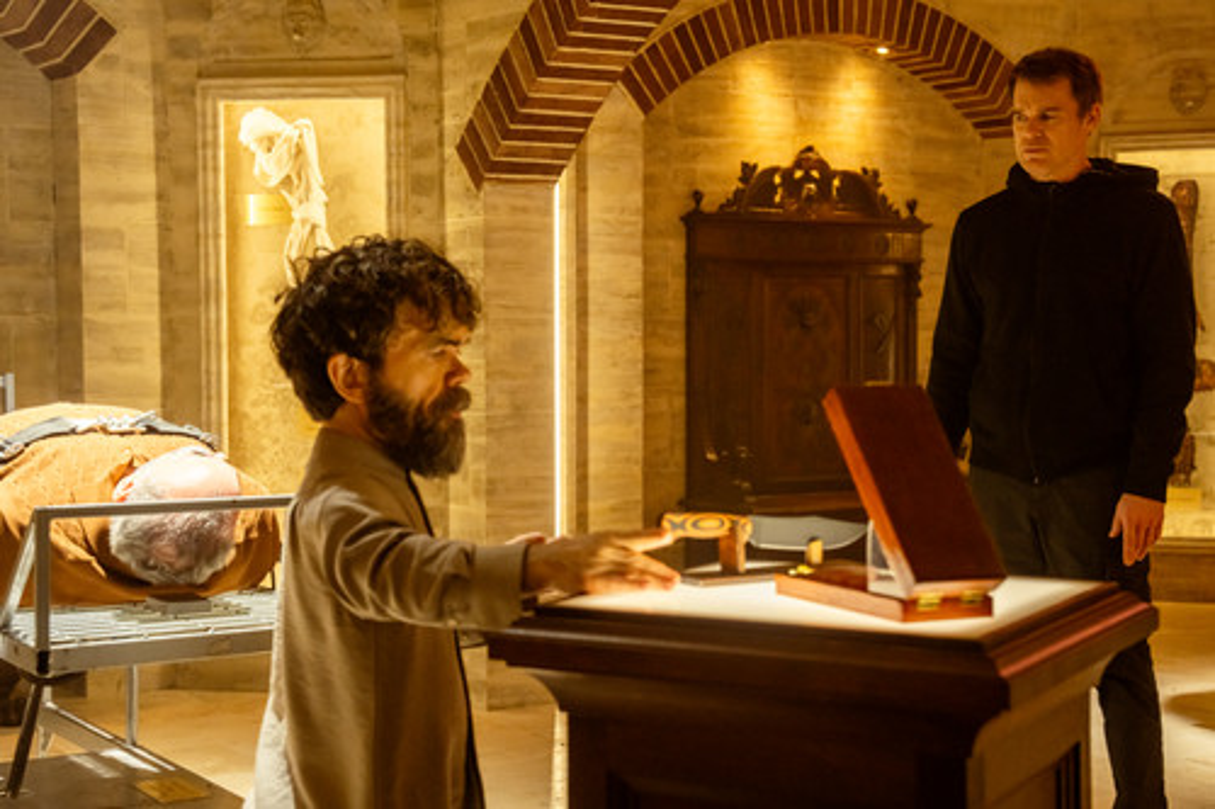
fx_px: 1990
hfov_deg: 33.9
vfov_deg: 23.0
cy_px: 404
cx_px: 608
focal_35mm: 59
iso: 2000
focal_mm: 59
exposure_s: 1/100
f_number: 5
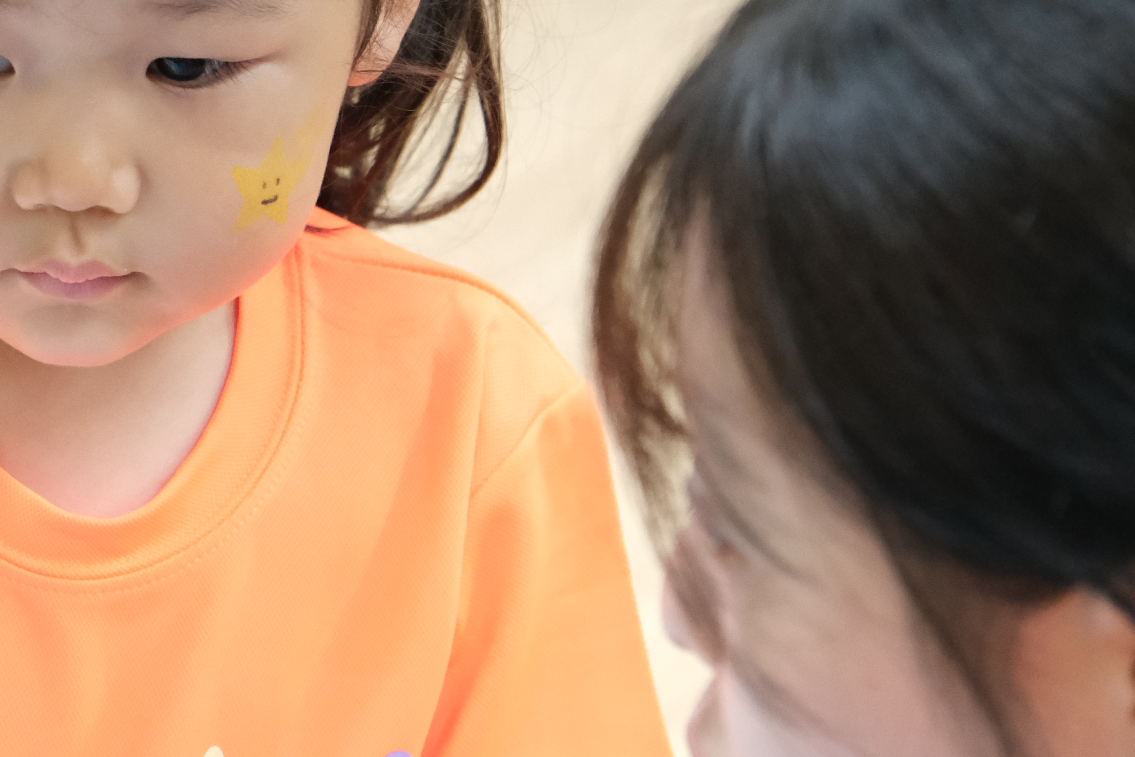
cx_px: -246
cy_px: 108
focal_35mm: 236
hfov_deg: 8.6
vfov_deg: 5.8
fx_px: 7440
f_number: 3.5
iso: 4000
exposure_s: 1/250
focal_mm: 63.4
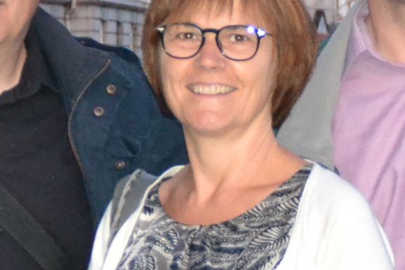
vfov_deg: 4.0
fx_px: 3825
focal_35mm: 340
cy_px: 133
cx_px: 236
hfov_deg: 6.1
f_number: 4.5
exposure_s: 1/60
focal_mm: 38
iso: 2200
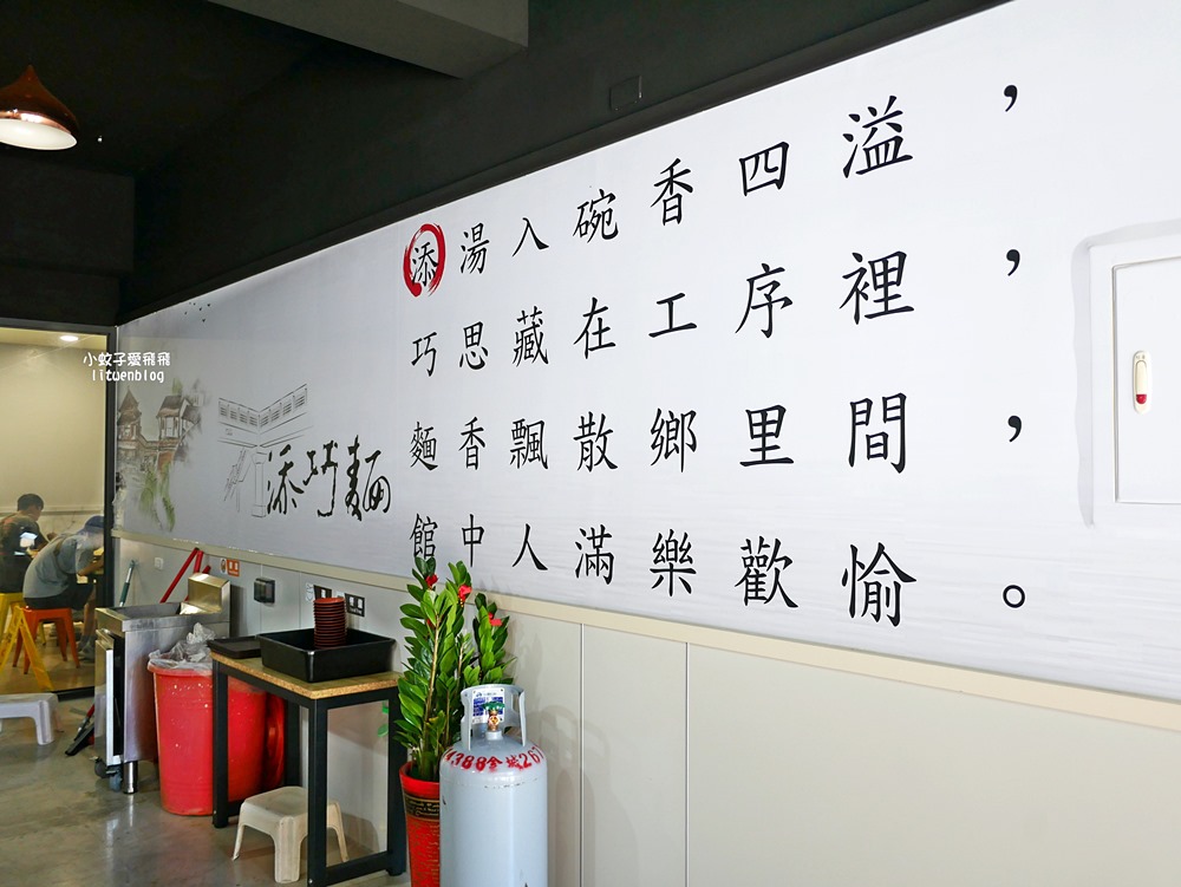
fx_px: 956
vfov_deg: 49.8
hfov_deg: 63.4
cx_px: 590
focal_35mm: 28
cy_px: 444
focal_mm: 14
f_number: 2.5
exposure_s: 1/60
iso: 200
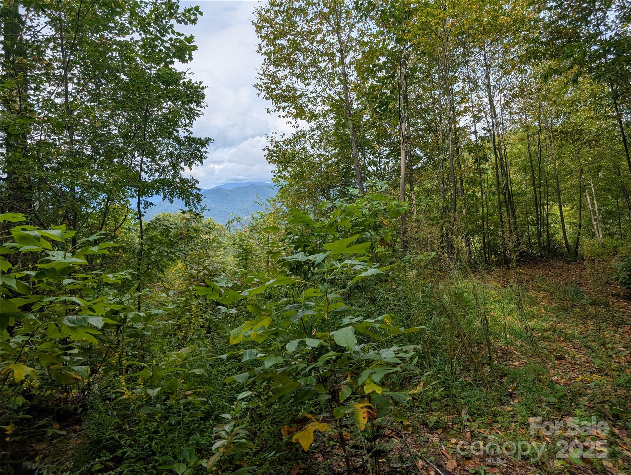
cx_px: 316
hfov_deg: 71.5
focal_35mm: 24
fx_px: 438
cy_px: 238
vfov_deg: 56.9
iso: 22
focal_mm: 6.9
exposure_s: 1/1151
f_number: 1.68
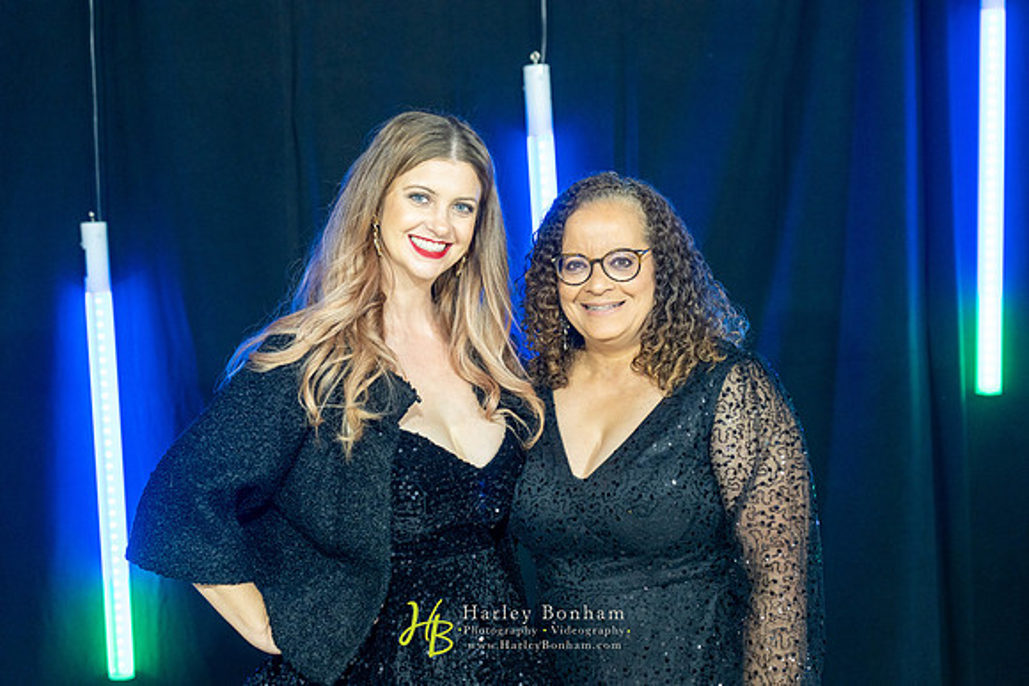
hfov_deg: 26.6
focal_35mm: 76
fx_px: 2173
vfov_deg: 18.0
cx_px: 514
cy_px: 343
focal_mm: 76
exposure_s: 1/80
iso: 1600
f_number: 4
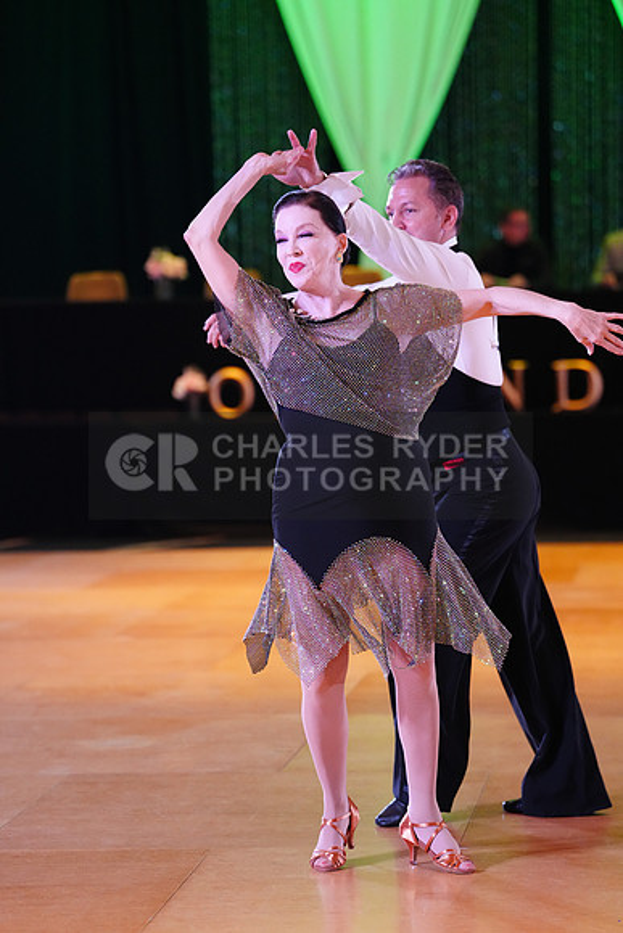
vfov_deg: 17.8
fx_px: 2983
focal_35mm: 115
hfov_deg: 11.9
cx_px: 312
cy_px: 466
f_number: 2.8
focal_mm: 115
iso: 5000
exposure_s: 1/400
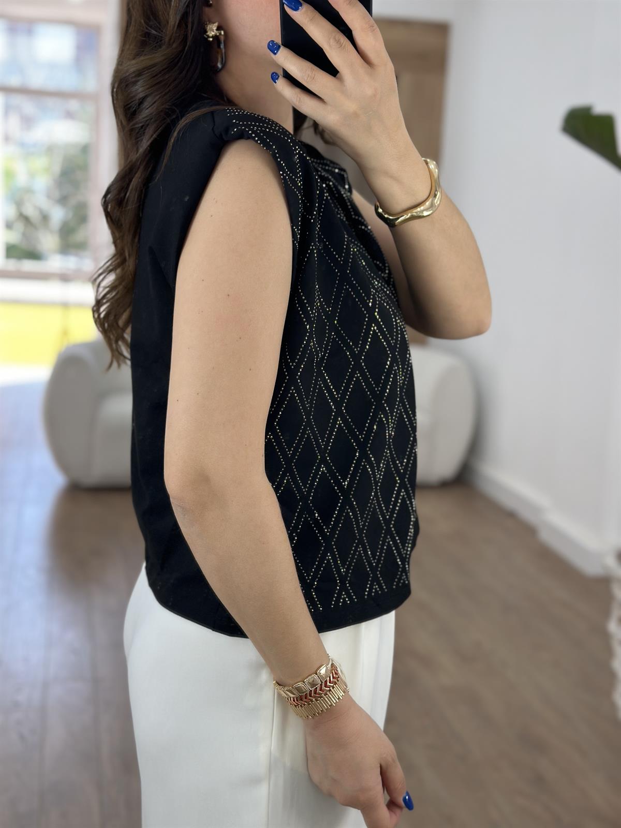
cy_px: 414
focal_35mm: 48
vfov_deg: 39.7
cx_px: 310
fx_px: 1148
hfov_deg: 30.3
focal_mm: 6.86
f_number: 1.78
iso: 64
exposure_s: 1/172
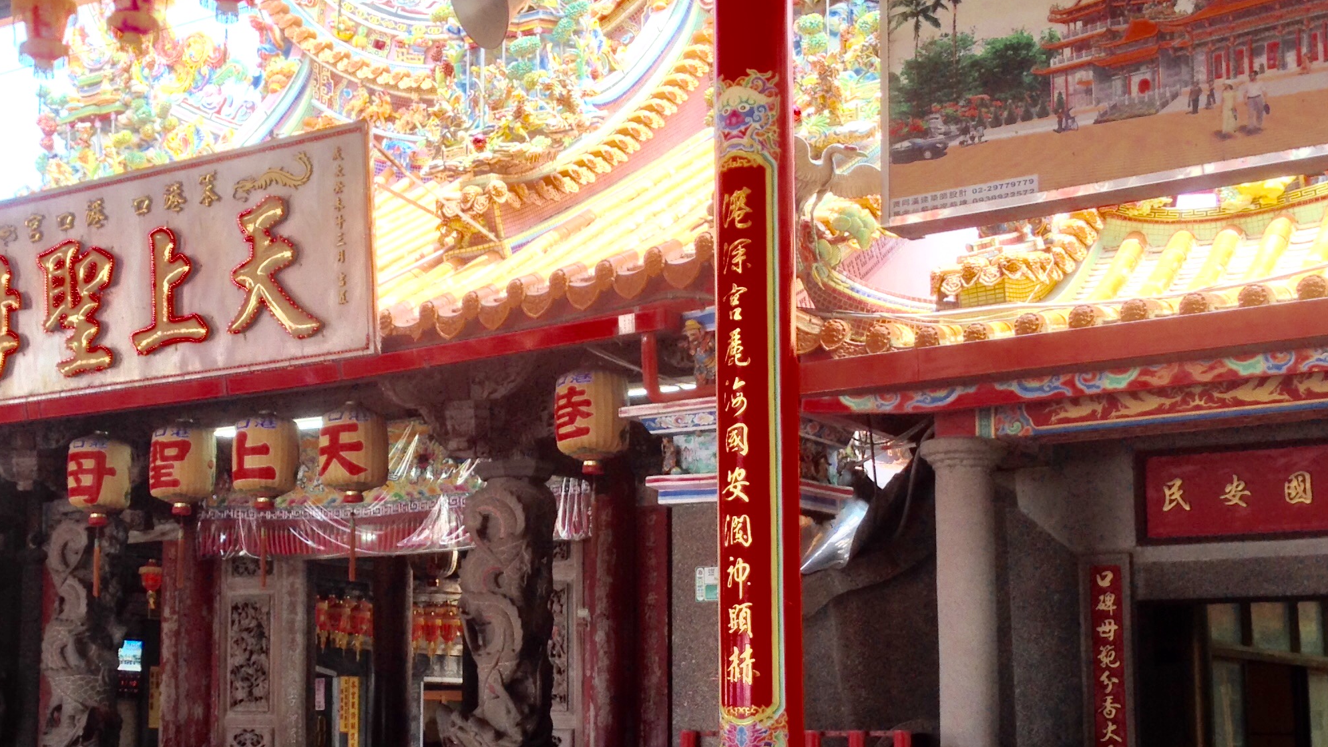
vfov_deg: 20.3
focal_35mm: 59
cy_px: 509
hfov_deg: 35.3
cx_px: 541
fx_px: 2078
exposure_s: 1/120
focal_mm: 4.12
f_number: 2.4
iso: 50
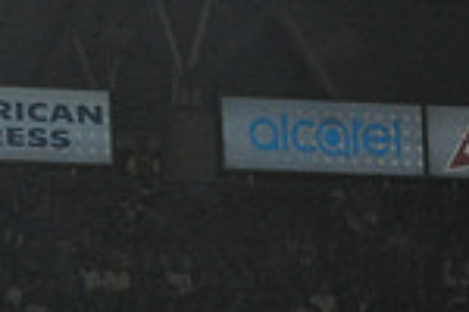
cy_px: 577
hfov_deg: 3.0
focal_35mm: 678
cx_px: 528
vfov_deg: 2.0
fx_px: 8832
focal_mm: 175
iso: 3200
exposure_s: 1/640
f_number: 13
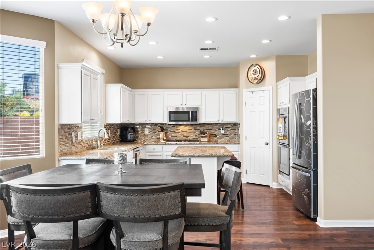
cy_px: 125
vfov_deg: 42.3
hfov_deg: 60.3
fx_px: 322
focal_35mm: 31
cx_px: 187
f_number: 8
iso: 400
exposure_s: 1/13
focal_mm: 21
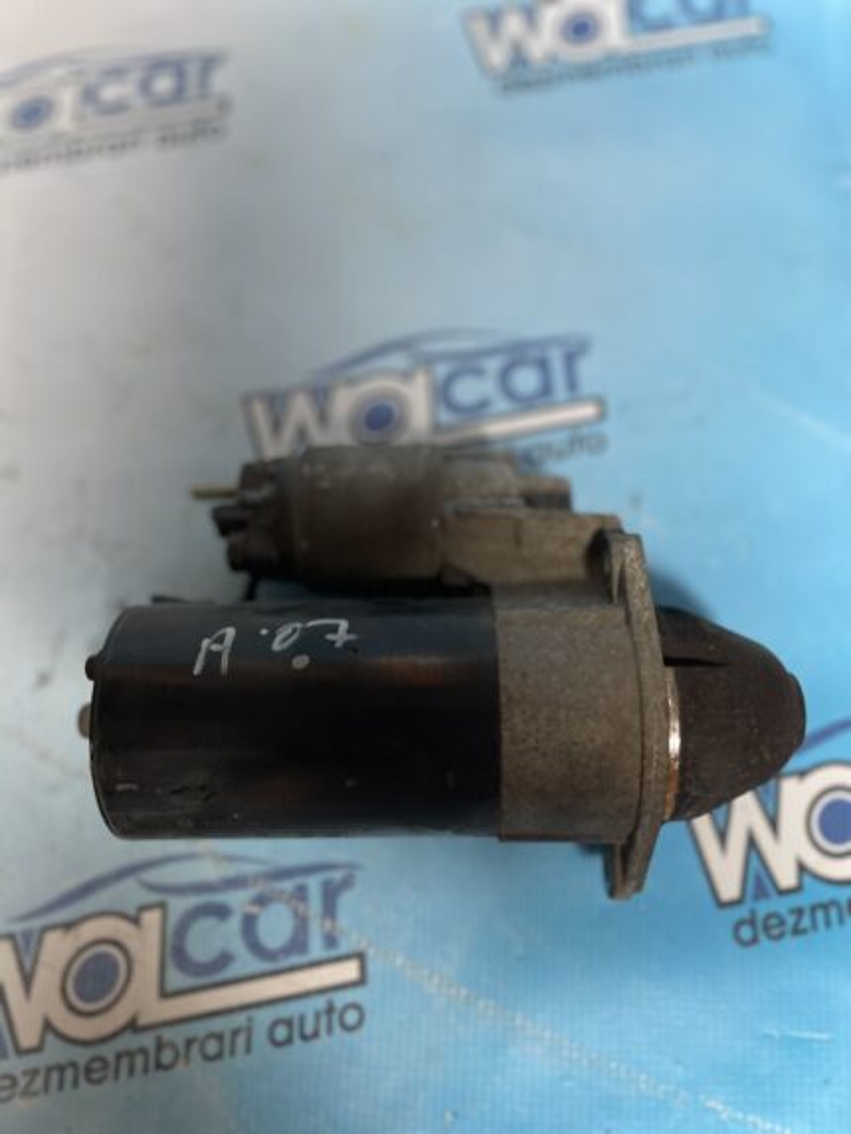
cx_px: 426
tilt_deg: -76.7
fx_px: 852
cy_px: 567
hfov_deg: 53.1
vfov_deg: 67.3
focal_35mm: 26
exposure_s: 1/60
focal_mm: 5.1
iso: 250
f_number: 1.6
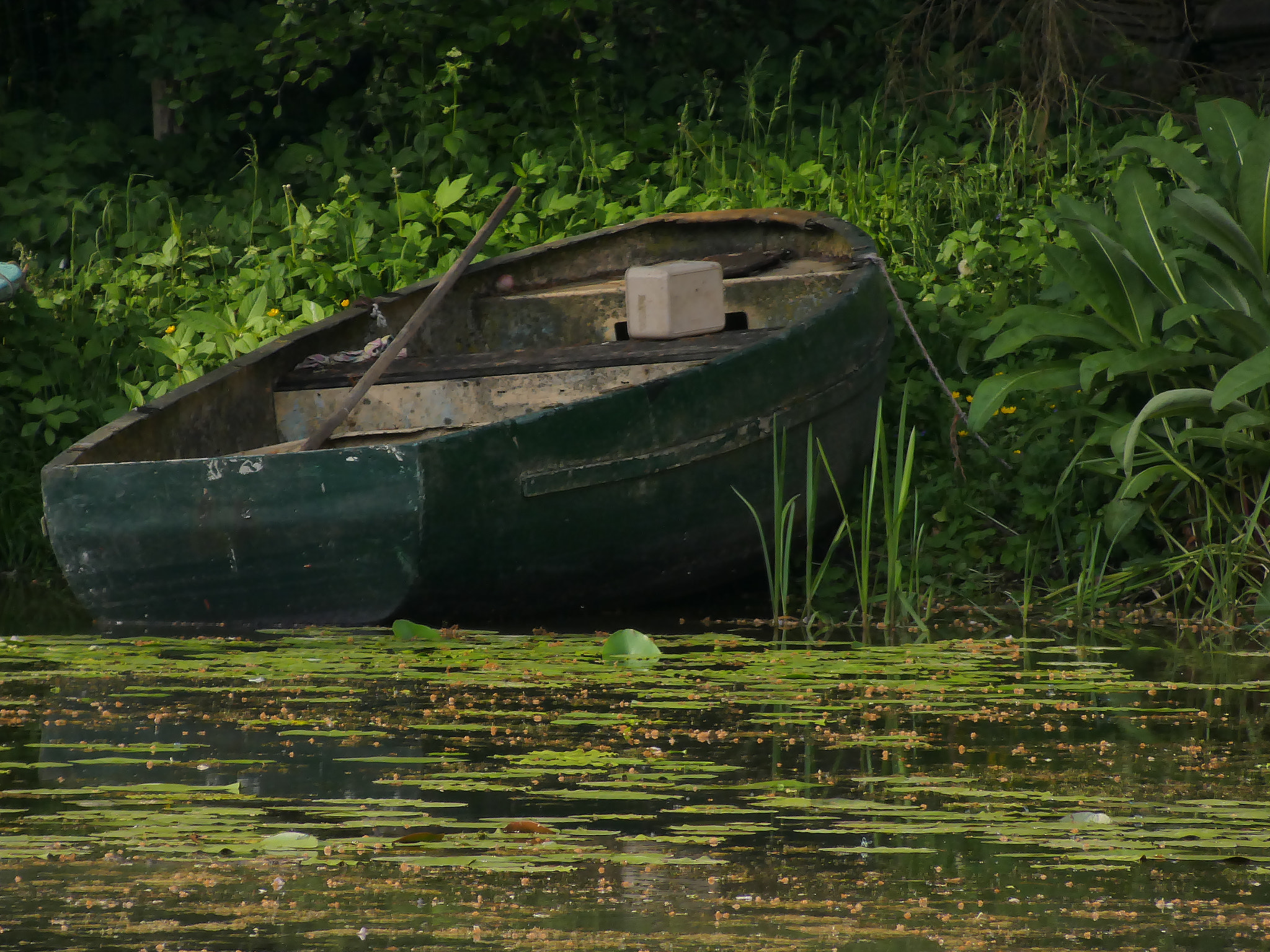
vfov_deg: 1.5
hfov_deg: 2.0
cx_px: 635
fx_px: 35808
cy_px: 476
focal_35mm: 976
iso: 80
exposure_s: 1/160
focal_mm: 174.8
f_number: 8
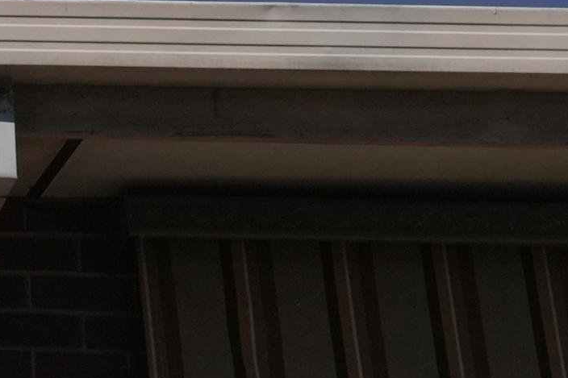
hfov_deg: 9.3
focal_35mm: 199
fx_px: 3139
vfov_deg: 6.8
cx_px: -754
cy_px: 474
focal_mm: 28
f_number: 10
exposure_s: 1/5000
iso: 1250
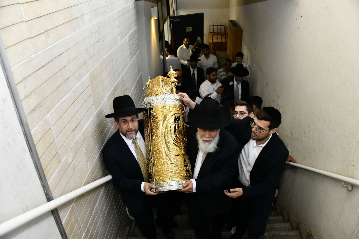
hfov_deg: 65.5
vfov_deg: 46.4
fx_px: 279
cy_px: 120
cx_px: 180
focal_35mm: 28
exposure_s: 1/160
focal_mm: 28
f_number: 5.6
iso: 2000
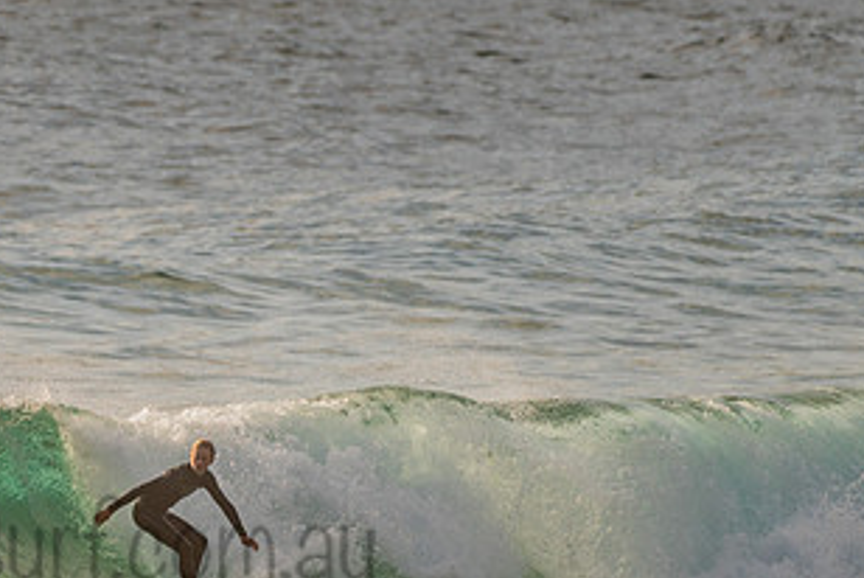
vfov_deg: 1.2
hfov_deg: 1.8
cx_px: 59
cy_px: 499
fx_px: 27722
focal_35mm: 1154
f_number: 5.6
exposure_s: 1/2000
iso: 140
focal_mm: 500
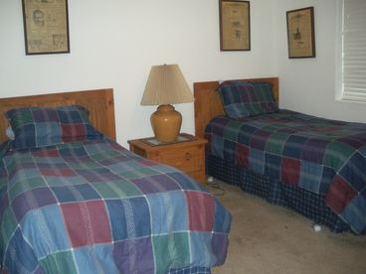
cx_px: 183
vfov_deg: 39.7
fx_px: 381
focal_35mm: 36
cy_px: 137
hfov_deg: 51.4
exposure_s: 1/60
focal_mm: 6.3
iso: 376
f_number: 3.5
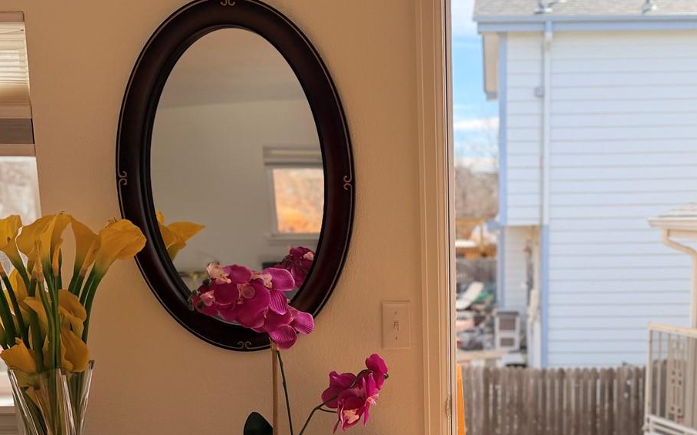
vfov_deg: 27.7
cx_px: 479
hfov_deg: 43.6
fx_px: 855
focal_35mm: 45
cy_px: 377
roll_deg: +0.6
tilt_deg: -9.9
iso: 80
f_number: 1.78
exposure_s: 1/1361
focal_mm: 6.76
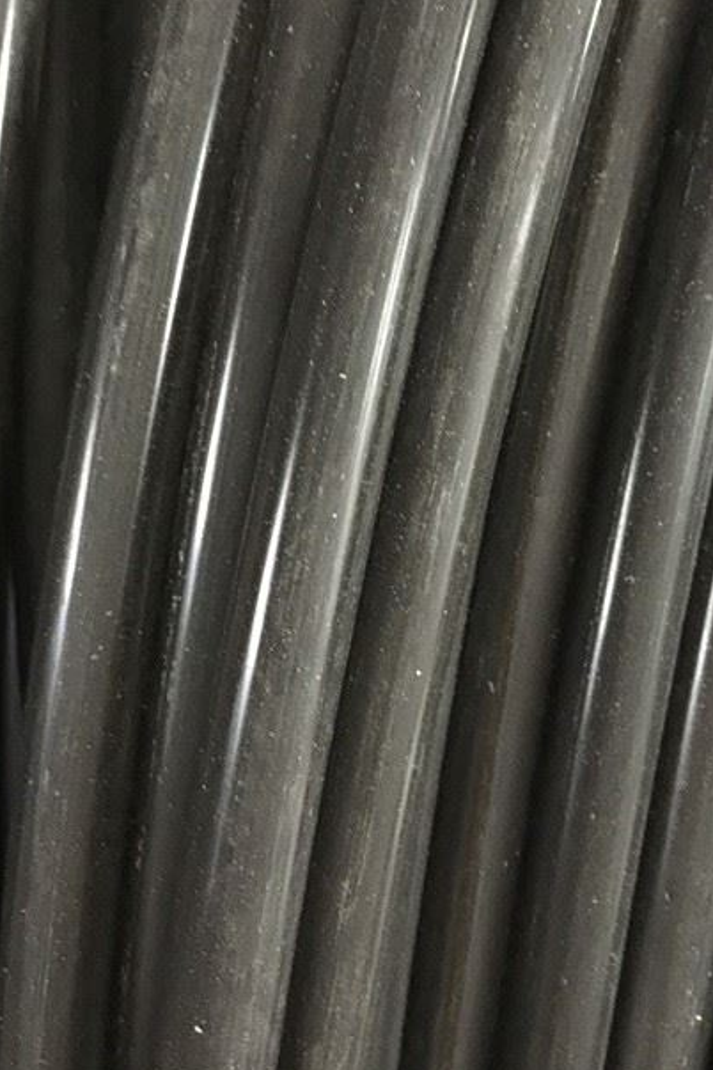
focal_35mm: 40
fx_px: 1188
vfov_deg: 47.9
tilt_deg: -53.1
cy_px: 383
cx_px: 344
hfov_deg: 33.4
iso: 160
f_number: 2.2
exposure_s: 1/4
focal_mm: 4.15
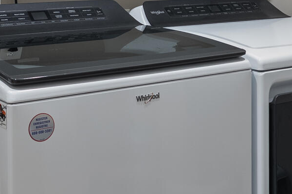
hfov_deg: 24.6
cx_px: 166
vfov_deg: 15.9
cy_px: -41
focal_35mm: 82
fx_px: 669
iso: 400
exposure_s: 1/2
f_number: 8
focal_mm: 16.5
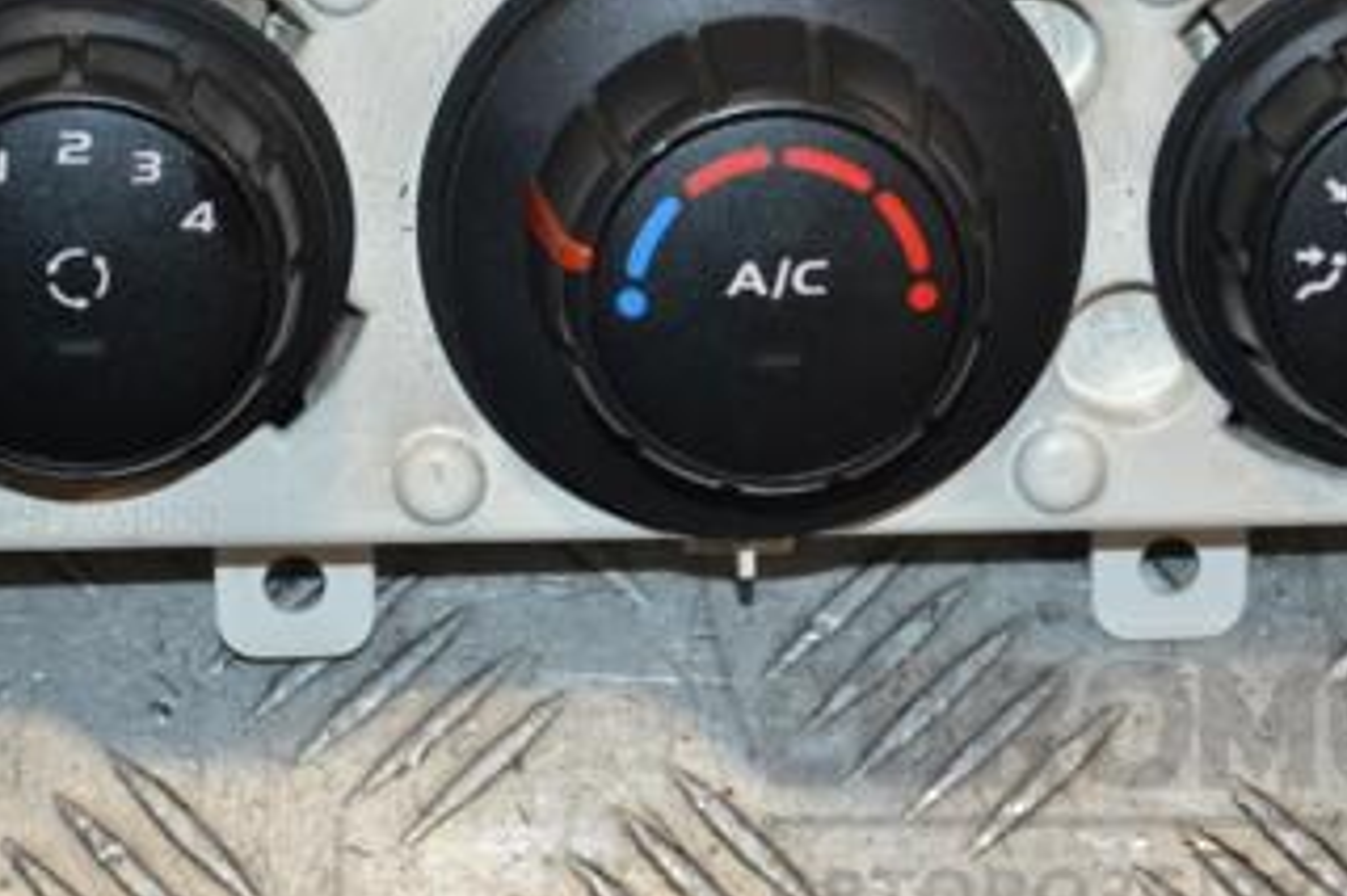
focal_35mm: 107
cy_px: 164
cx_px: 682
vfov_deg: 12.7
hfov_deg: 19.1
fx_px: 4001
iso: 800
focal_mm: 38
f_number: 5.6
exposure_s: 1/200
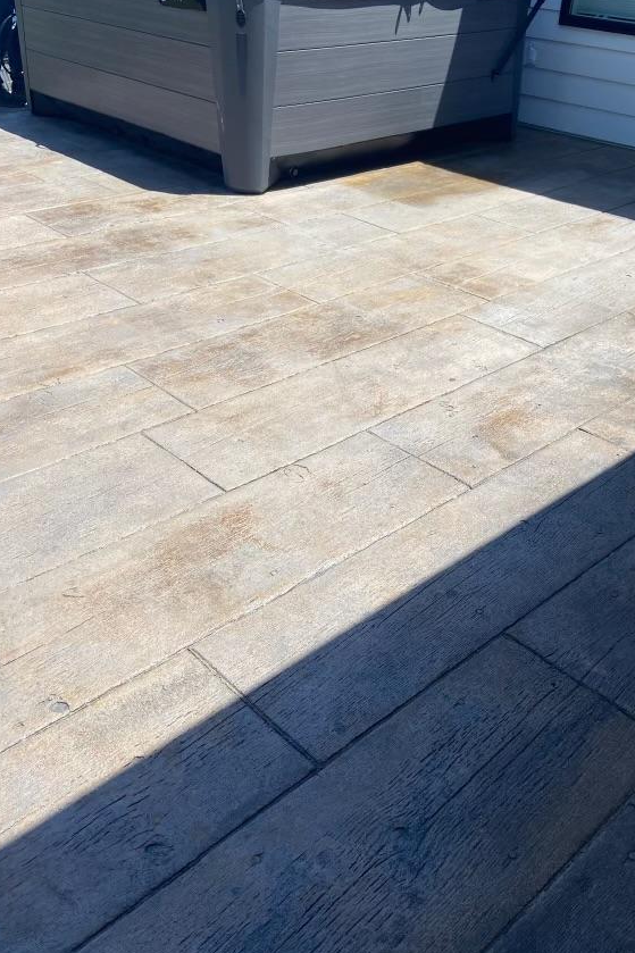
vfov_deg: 57.2
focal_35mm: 33
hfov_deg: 39.9
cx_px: 353
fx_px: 873
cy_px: 513
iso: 32
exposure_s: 1/2513
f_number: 1.8
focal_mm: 4.25
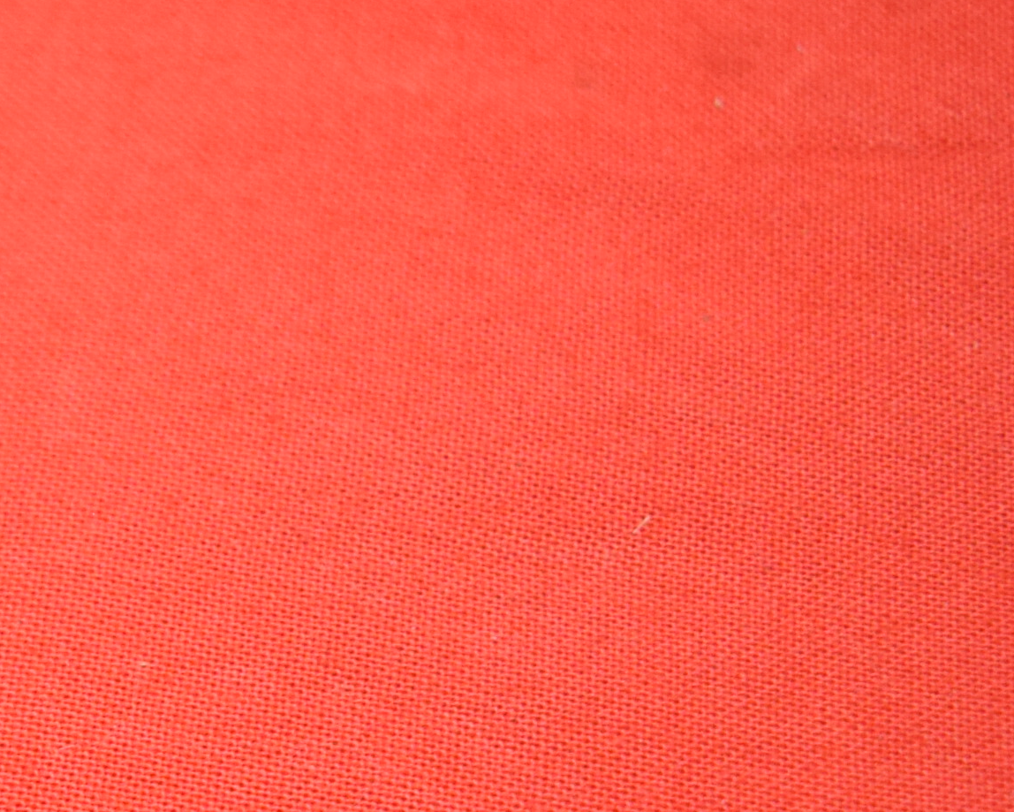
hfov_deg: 12.4
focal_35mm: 138
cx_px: -958
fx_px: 4138
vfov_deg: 11.1
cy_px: 882
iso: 2000
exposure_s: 1/125
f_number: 5
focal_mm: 25
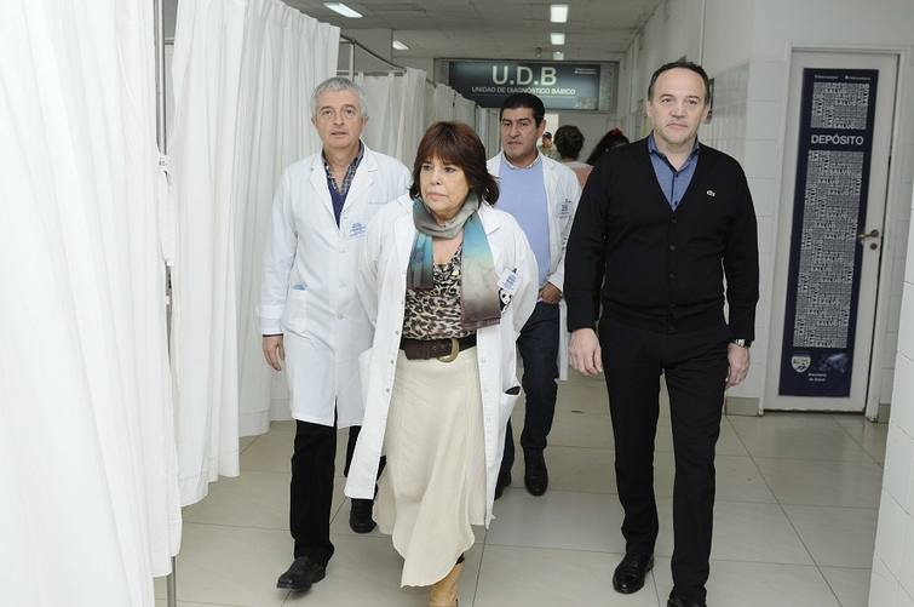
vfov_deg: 36.8
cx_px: 457
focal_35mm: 36
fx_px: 913
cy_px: 304
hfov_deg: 53.2
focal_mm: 24
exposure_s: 1/200
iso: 800
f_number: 5
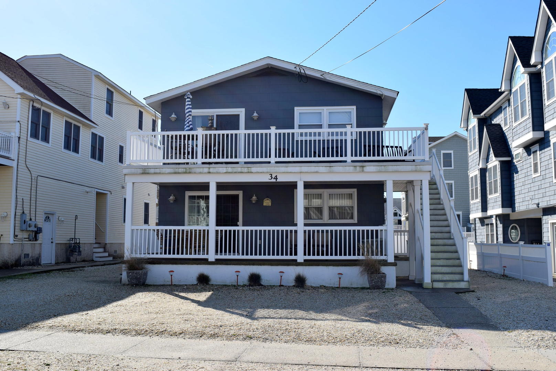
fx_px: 556
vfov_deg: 36.9
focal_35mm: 36
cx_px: 278
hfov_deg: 53.1
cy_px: 186
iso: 200
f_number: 10
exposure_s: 1/400
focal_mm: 24
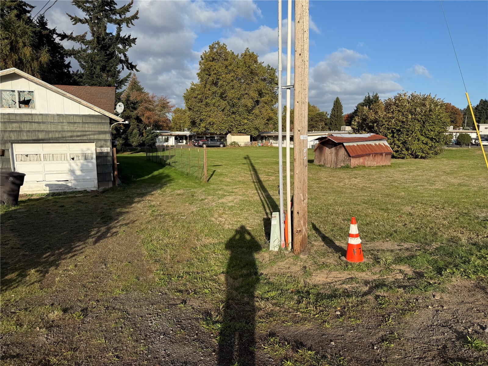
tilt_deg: -7.1
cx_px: 244
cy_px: 183
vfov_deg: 56.8
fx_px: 338
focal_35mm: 24
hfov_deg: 71.6
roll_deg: +2.2
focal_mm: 6.76
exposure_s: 1/4405
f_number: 1.78
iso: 80
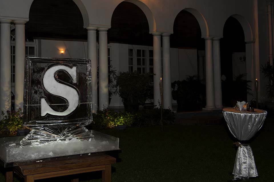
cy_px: 91
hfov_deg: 54.5
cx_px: 137
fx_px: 266
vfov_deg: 37.8
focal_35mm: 35
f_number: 5.6
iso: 400
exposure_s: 1/60
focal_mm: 35
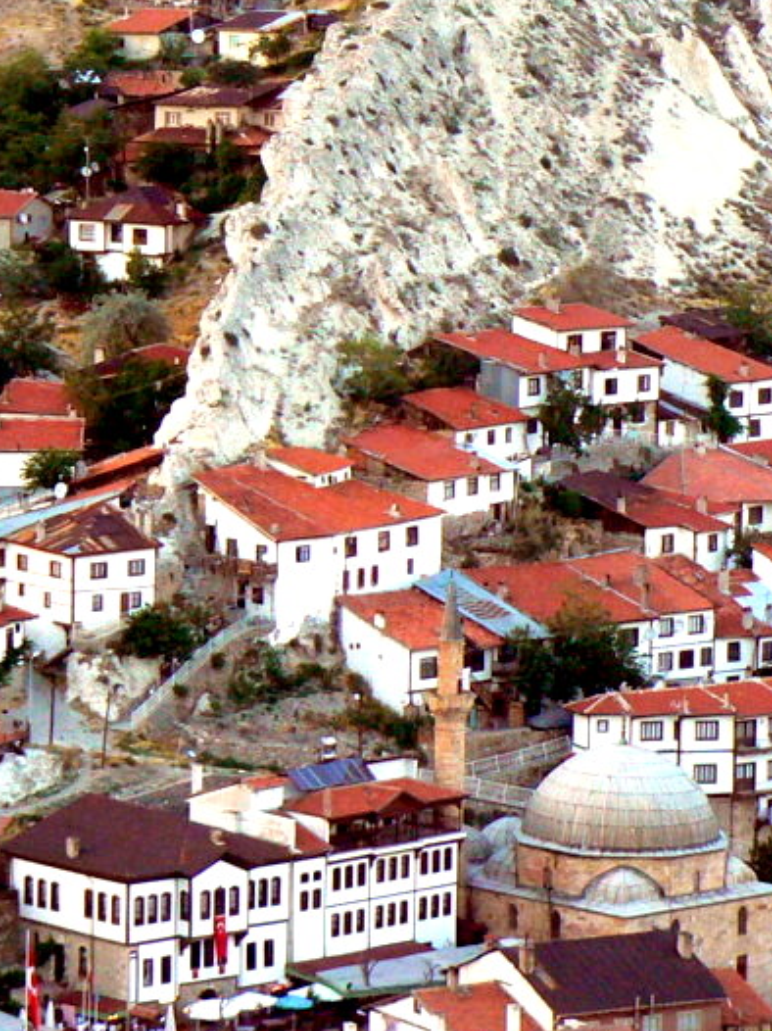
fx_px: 5565
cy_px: 339
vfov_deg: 10.6
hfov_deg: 7.9
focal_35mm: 187
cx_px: 268
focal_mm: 13.1
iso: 200
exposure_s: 1/100
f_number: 4
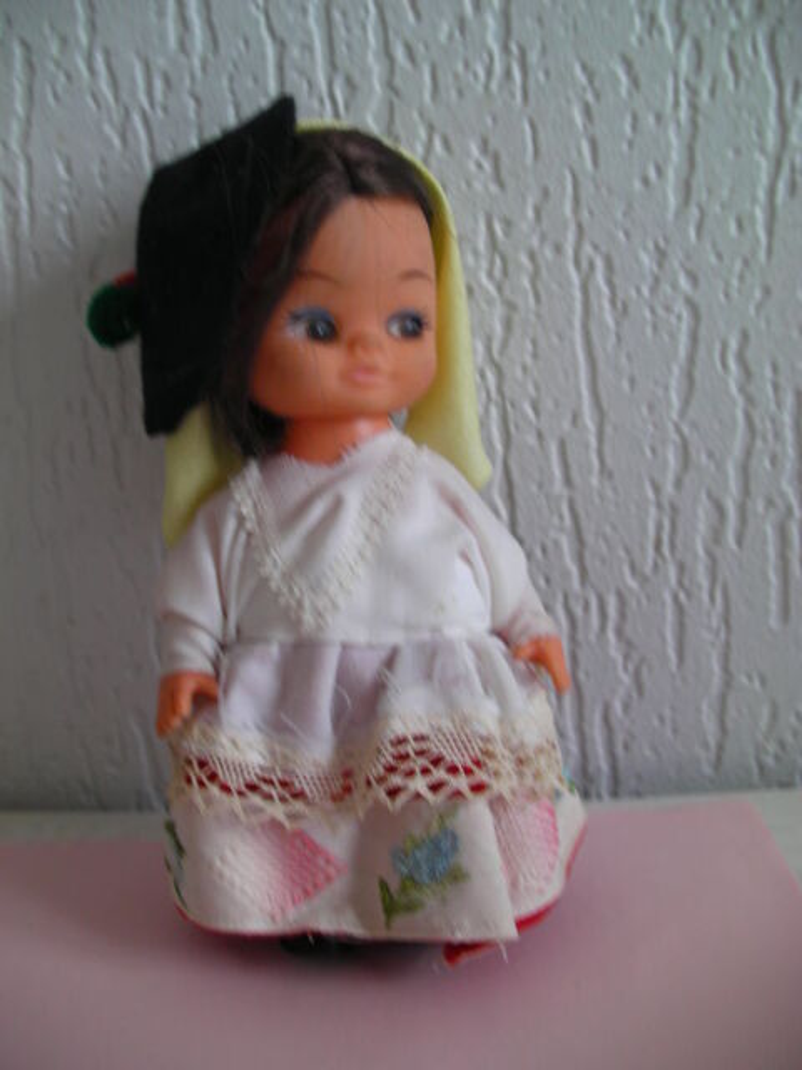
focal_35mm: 38
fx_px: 1174
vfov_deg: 49.0
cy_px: 535
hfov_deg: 37.7
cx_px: 401
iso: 53
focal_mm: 6.3
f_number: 3.5
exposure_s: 1/30
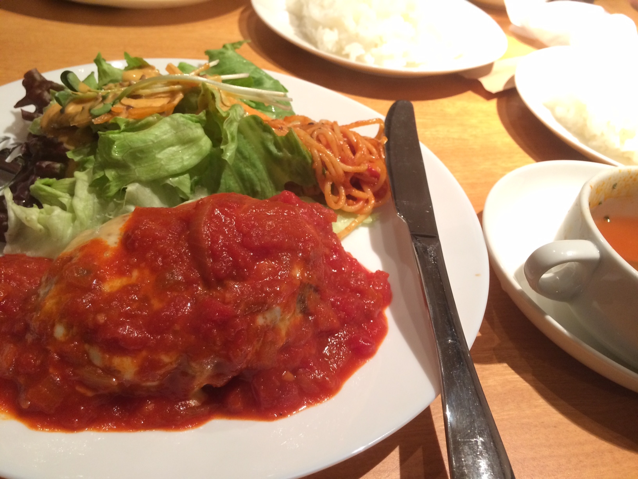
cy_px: 240
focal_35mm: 29
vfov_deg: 48.2
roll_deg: -10.7
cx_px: 319
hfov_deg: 61.7
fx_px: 534
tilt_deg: -43.0
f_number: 2.2
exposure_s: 1/30
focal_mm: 4.15
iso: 125
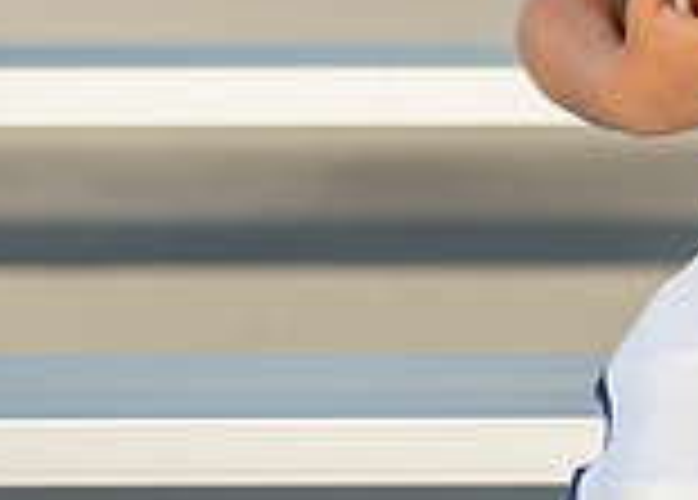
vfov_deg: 6.6
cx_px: 1059
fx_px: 4286
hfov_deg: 9.1
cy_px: -31
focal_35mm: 216
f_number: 1.2
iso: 100
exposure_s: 1/4000
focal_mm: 50
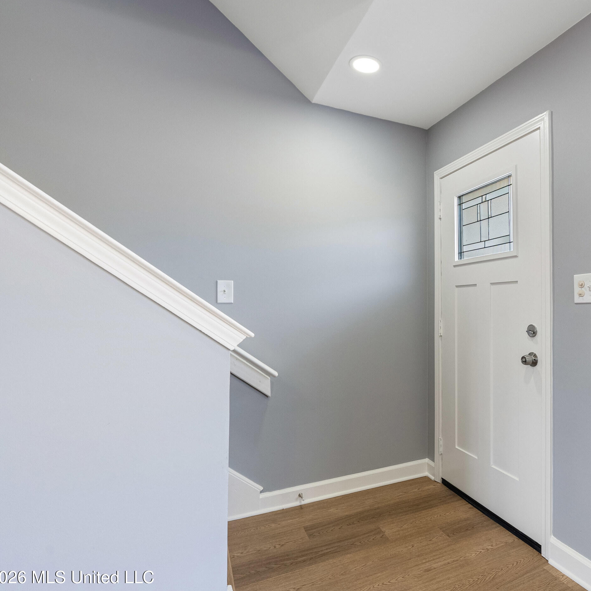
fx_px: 406
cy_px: 300
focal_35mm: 21
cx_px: 431
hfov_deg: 68.3
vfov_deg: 72.1
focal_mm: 16
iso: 800
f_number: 9
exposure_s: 1/50
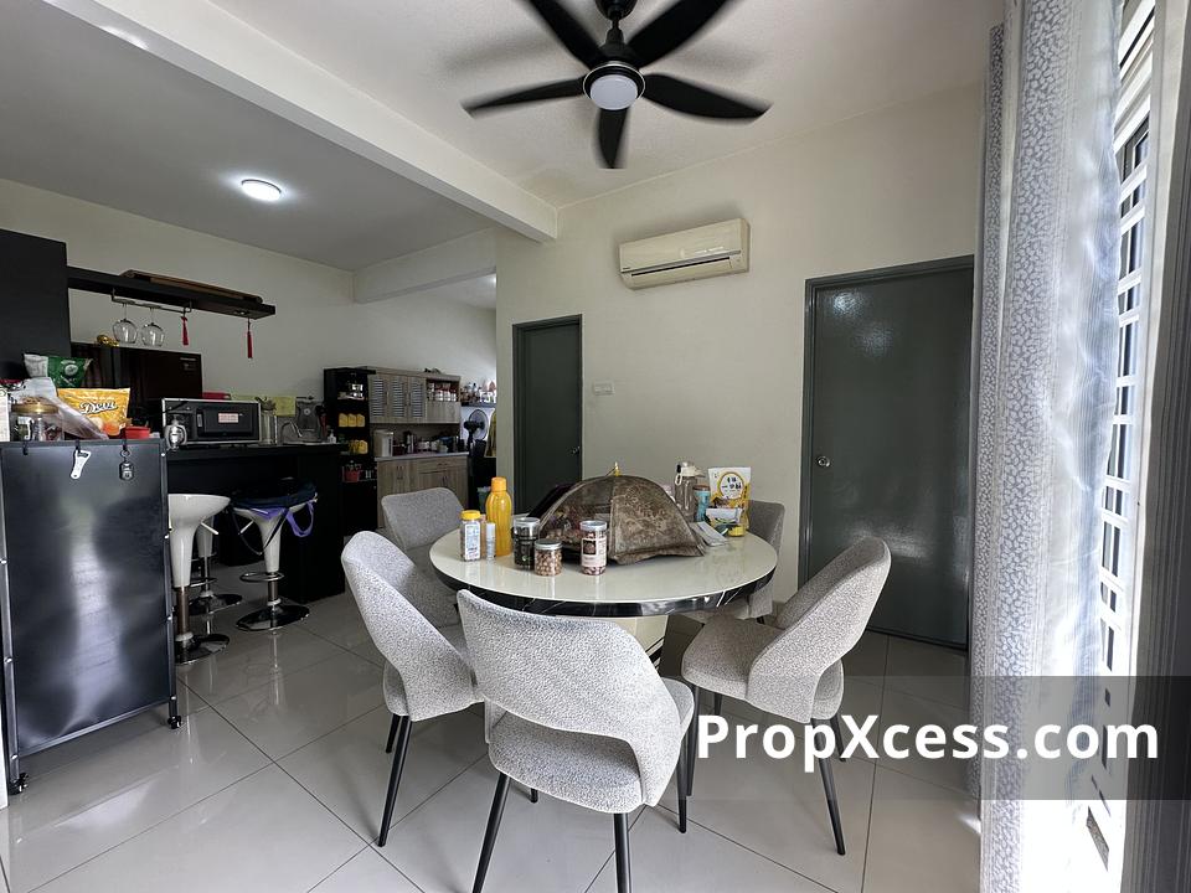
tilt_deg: -3.1
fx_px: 482
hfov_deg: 102.1
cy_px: 446
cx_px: 596
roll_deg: -0.6
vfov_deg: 85.7
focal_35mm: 14
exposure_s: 1/99
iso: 100
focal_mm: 2.22
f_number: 2.2
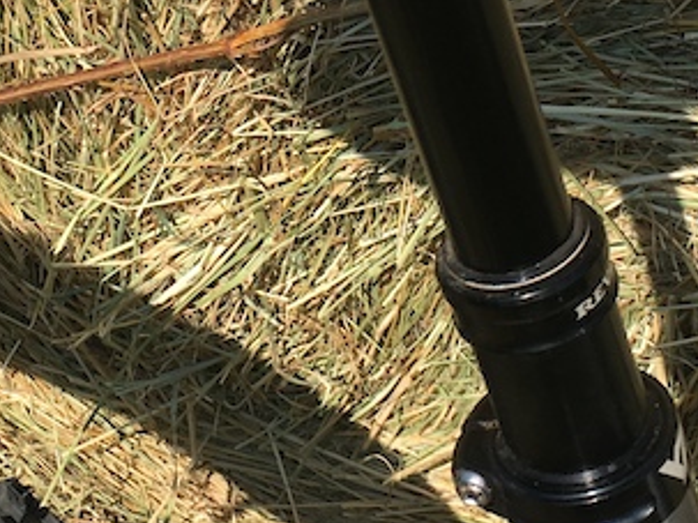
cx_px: 281
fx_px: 1975
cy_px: -7
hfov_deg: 20.0
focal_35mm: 98
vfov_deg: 14.8
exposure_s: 1/1603
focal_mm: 4.15
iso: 25
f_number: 2.2
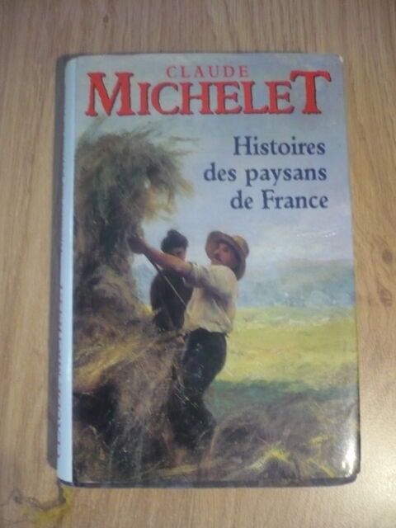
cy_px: 264
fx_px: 534
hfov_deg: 40.7
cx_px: 198
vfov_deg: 52.6
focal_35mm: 35
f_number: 2.8
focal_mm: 5.8
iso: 400
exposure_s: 1/13
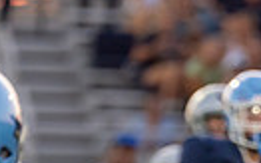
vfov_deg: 1.1
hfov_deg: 1.8
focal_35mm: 1166
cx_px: 283
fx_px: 8297
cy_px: 336
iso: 1000
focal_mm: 200
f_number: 2.8
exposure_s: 1/1250
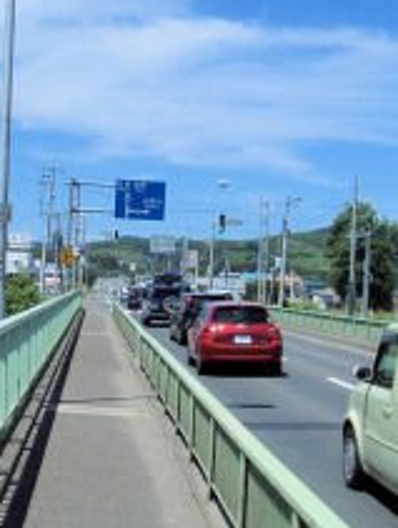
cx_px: 159
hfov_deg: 21.0
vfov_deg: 27.7
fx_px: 1070
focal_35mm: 70
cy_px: 263
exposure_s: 1/1600
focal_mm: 5.8
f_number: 4.3
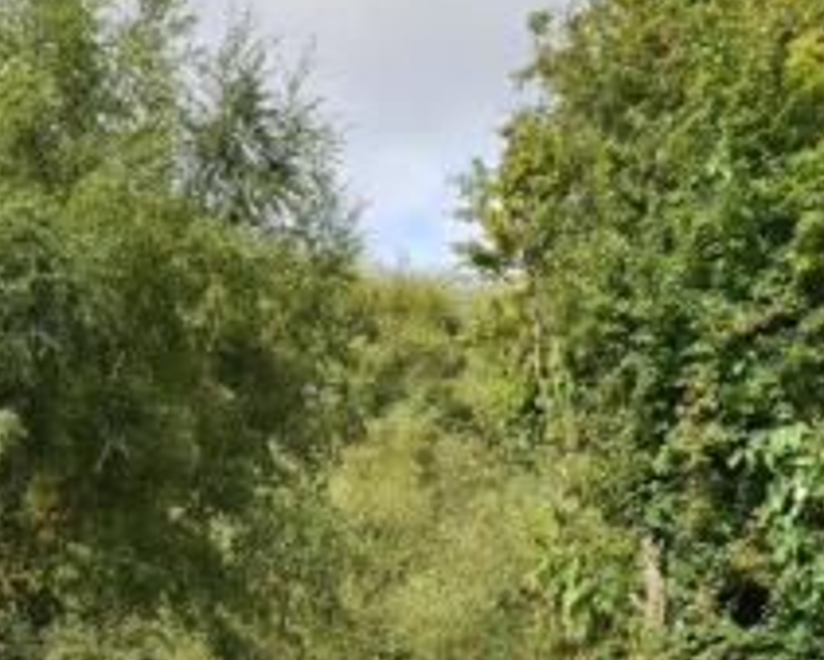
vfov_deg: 21.1
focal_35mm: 70
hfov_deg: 27.0
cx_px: 299
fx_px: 1708
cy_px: 674
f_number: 1.8
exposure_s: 1/1444
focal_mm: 5.4
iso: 50
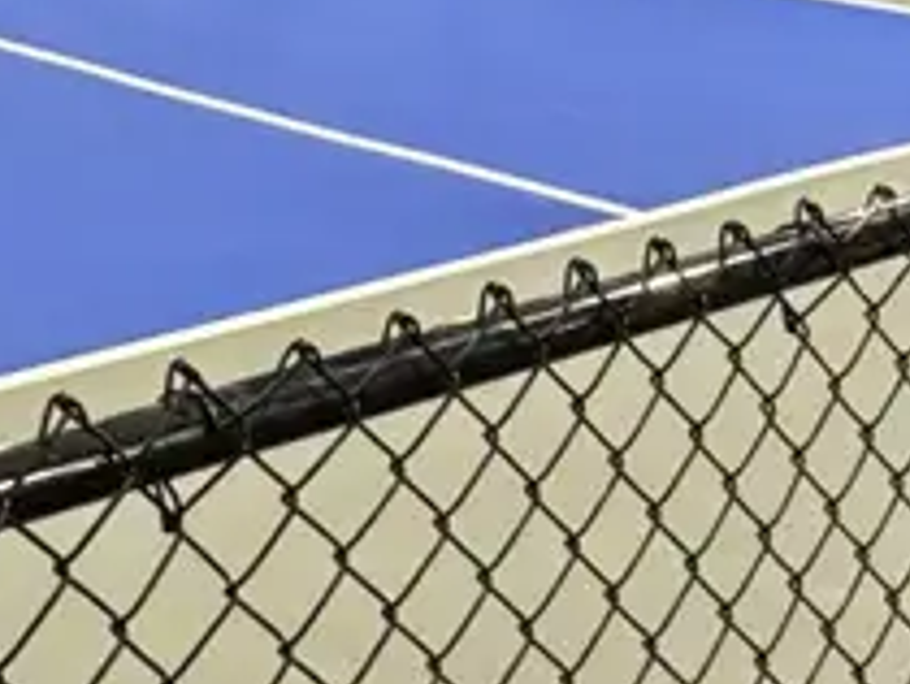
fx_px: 2527
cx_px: 568
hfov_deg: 20.4
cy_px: -208
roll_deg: -3.0
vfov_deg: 14.8
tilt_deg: -6.4
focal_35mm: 96
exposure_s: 1/60
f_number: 2.2
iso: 250
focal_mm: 2.22
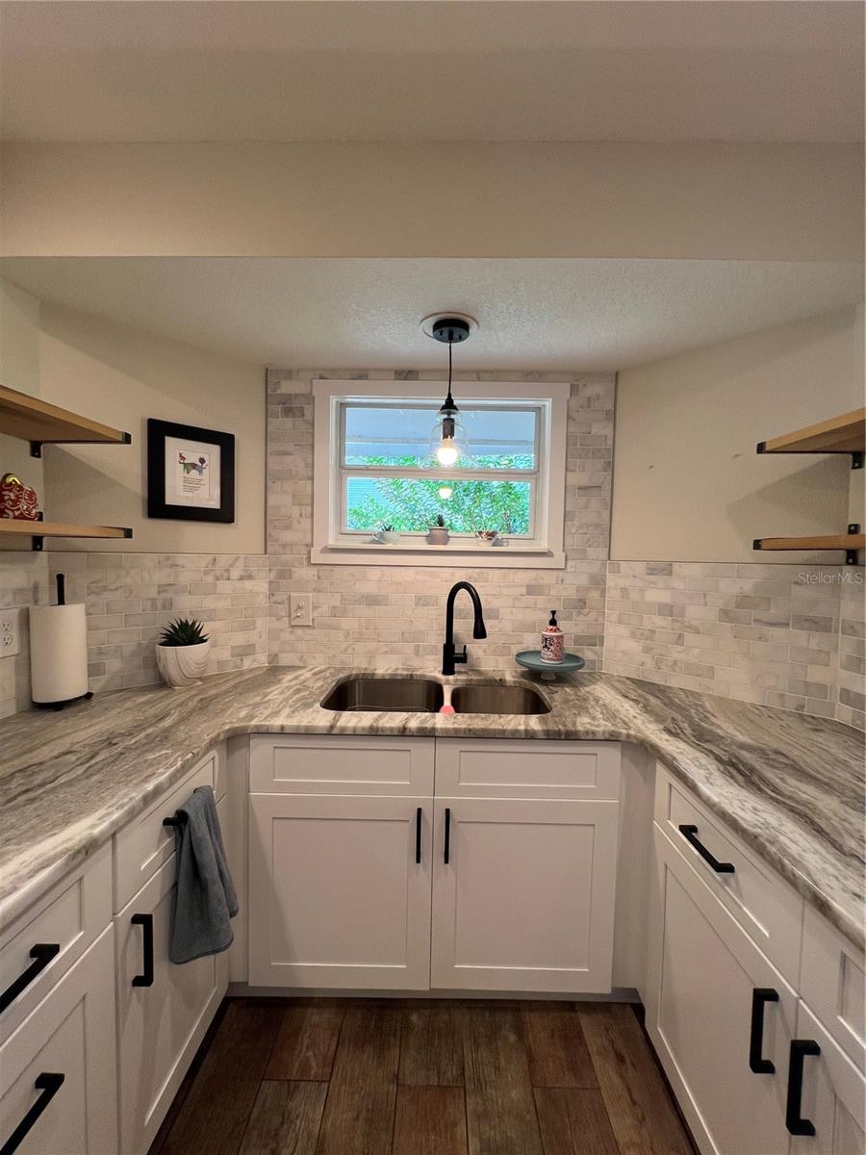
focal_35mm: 13
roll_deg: -1.4
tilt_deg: -2.4
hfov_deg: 89.9
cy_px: 578
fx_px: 434
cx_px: 433
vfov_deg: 106.2
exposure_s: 1/120
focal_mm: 1.57
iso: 100
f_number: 1.8
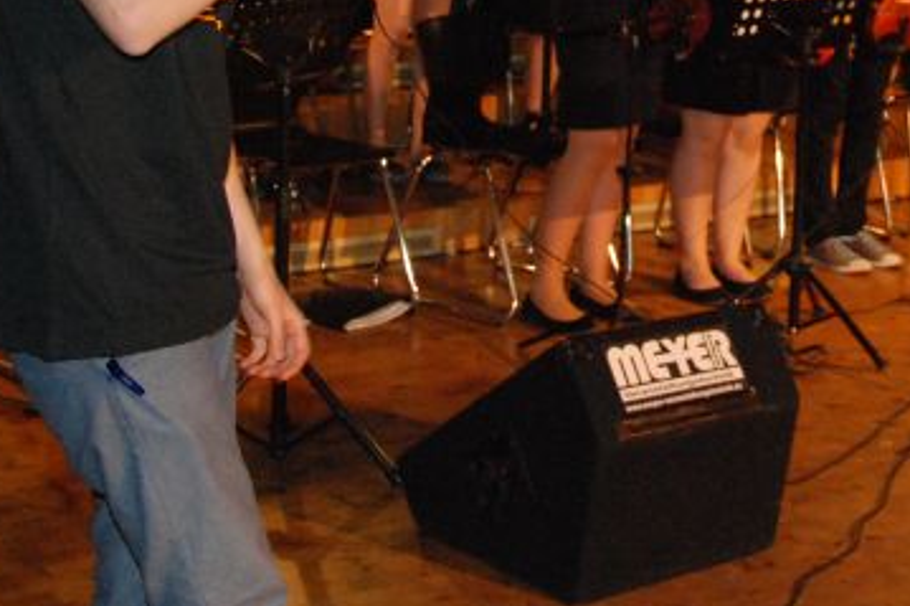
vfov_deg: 15.3
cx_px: 733
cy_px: -37
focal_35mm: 87
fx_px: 2198
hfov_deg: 23.0
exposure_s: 1/40
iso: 1600
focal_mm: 26
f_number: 4
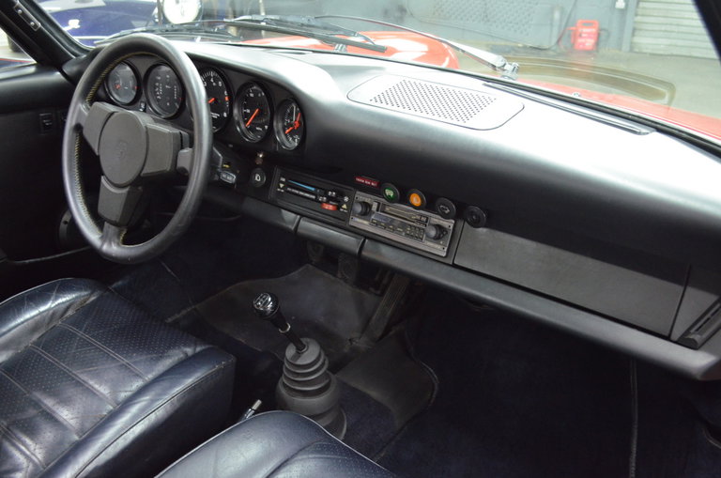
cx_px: 360
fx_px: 660
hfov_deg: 57.3
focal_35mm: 33
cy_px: 239
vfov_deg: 39.8
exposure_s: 1/30
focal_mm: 22
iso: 2800
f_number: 4
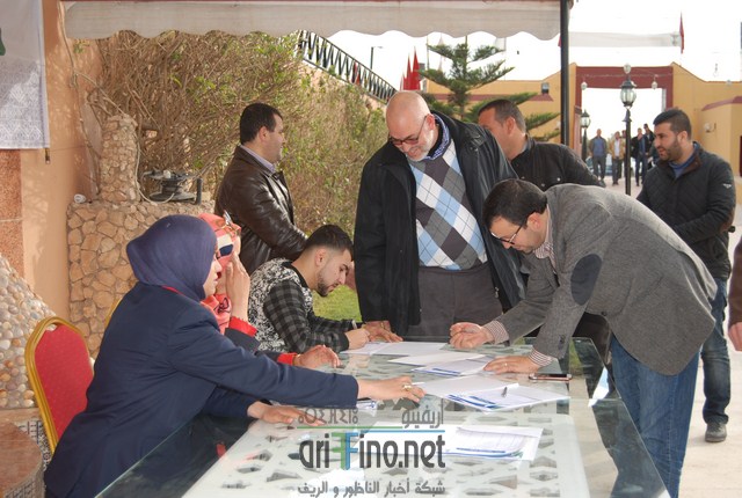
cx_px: 371
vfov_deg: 25.9
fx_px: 1085
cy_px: 249
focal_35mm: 52
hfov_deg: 37.8
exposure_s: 1/125
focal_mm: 35
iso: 100
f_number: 5.6
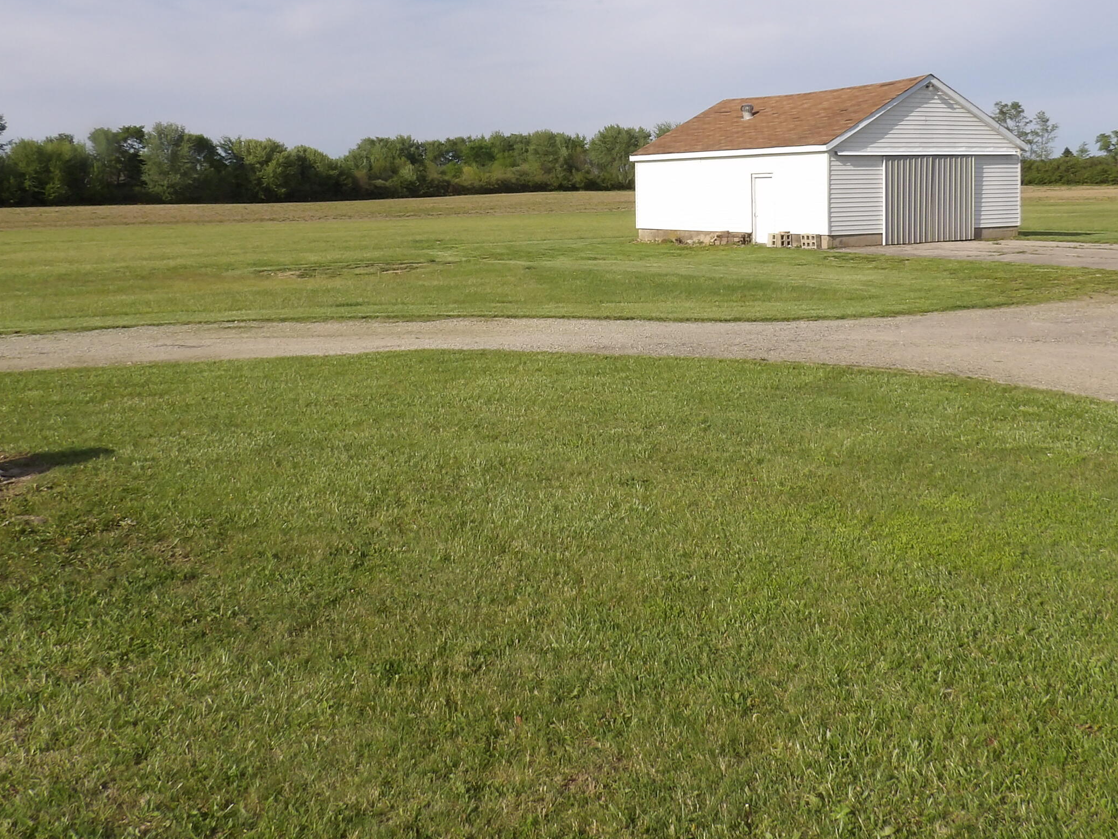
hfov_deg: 52.5
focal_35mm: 35
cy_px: 229
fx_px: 1130
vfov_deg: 39.8
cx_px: 613
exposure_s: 1/456
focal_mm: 4.3
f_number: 5.6
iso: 100
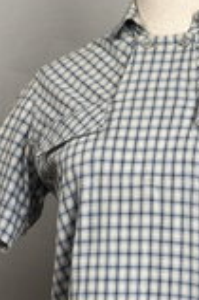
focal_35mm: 118
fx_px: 980
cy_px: 253
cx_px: 213
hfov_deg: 11.4
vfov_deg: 17.2
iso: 400
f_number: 6.3
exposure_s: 1/100
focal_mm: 32
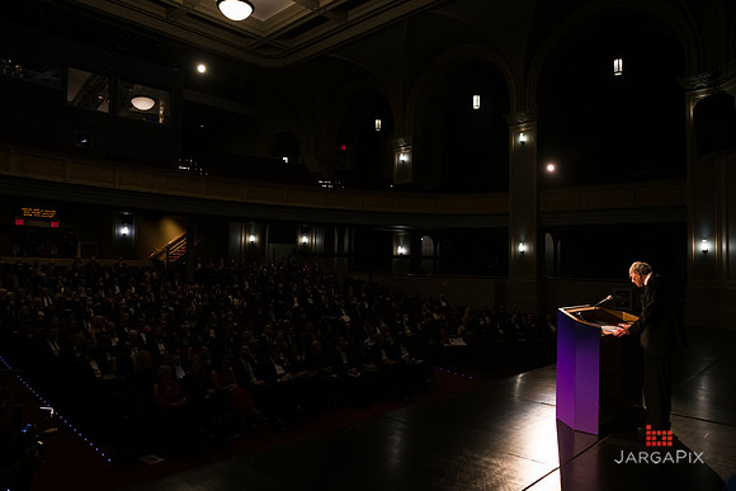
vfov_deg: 53.2
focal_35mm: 24
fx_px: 491
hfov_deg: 73.7
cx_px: 368
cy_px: 246
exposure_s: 1/60
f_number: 4
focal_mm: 24
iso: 1600
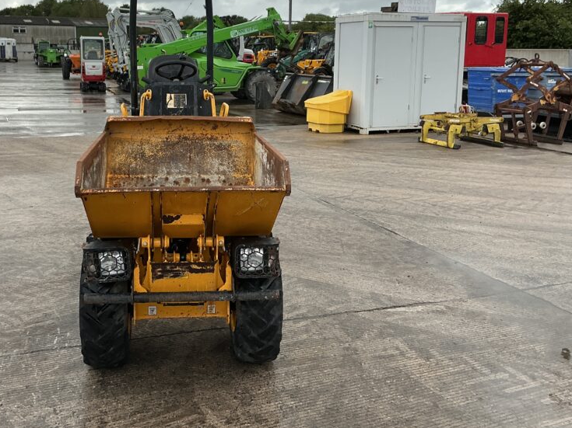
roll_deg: +0.6
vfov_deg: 36.5
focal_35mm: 39
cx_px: 217
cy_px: 152
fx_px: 644
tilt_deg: -8.2
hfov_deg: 47.5
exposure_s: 1/792
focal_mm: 3
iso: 25
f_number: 1.8
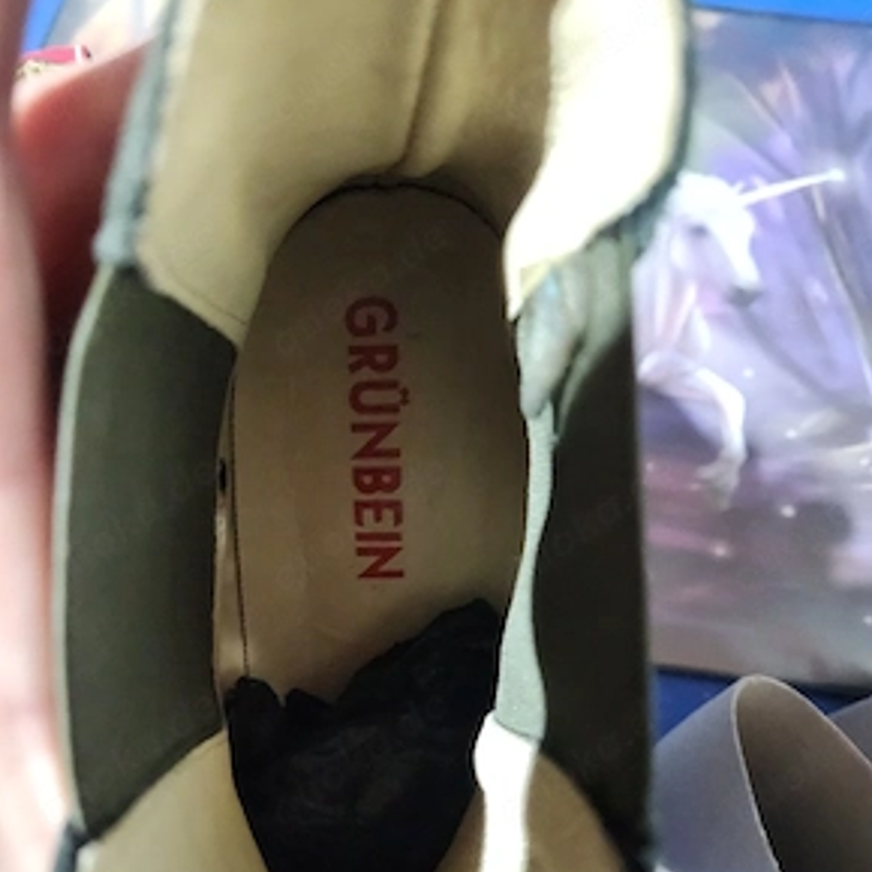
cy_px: 556
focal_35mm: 28
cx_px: 424
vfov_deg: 56.5
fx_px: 798
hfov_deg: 57.3
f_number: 1.8
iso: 1250
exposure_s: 1/25
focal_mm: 5.4
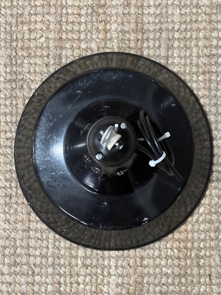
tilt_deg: -86.3
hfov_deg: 19.1
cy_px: 148
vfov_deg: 25.3
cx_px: 110
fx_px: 655
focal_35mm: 77
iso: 800
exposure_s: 1/25
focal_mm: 9
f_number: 2.8
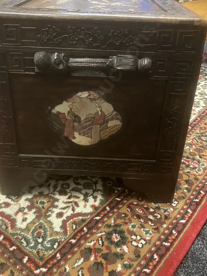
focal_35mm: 35
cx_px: 88
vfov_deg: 52.3
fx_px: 279
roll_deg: -1.4
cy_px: 111
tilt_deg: -26.1
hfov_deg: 40.6
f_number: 1.8
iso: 500
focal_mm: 3.99
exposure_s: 1/30
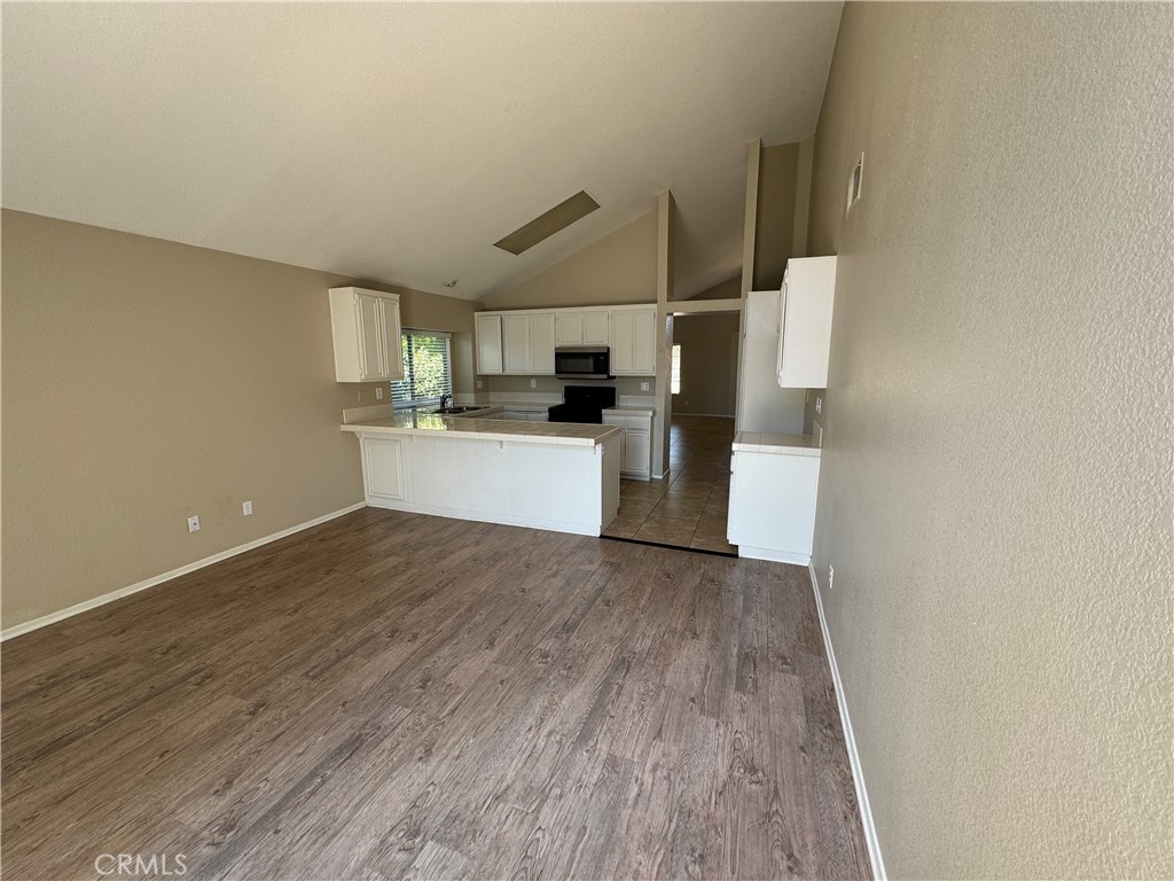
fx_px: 475
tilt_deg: -9.6
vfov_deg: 85.7
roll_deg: -0.5
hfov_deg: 102.1
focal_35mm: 14
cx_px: 587
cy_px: 440
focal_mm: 2.22
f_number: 2.2
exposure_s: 1/99
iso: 64
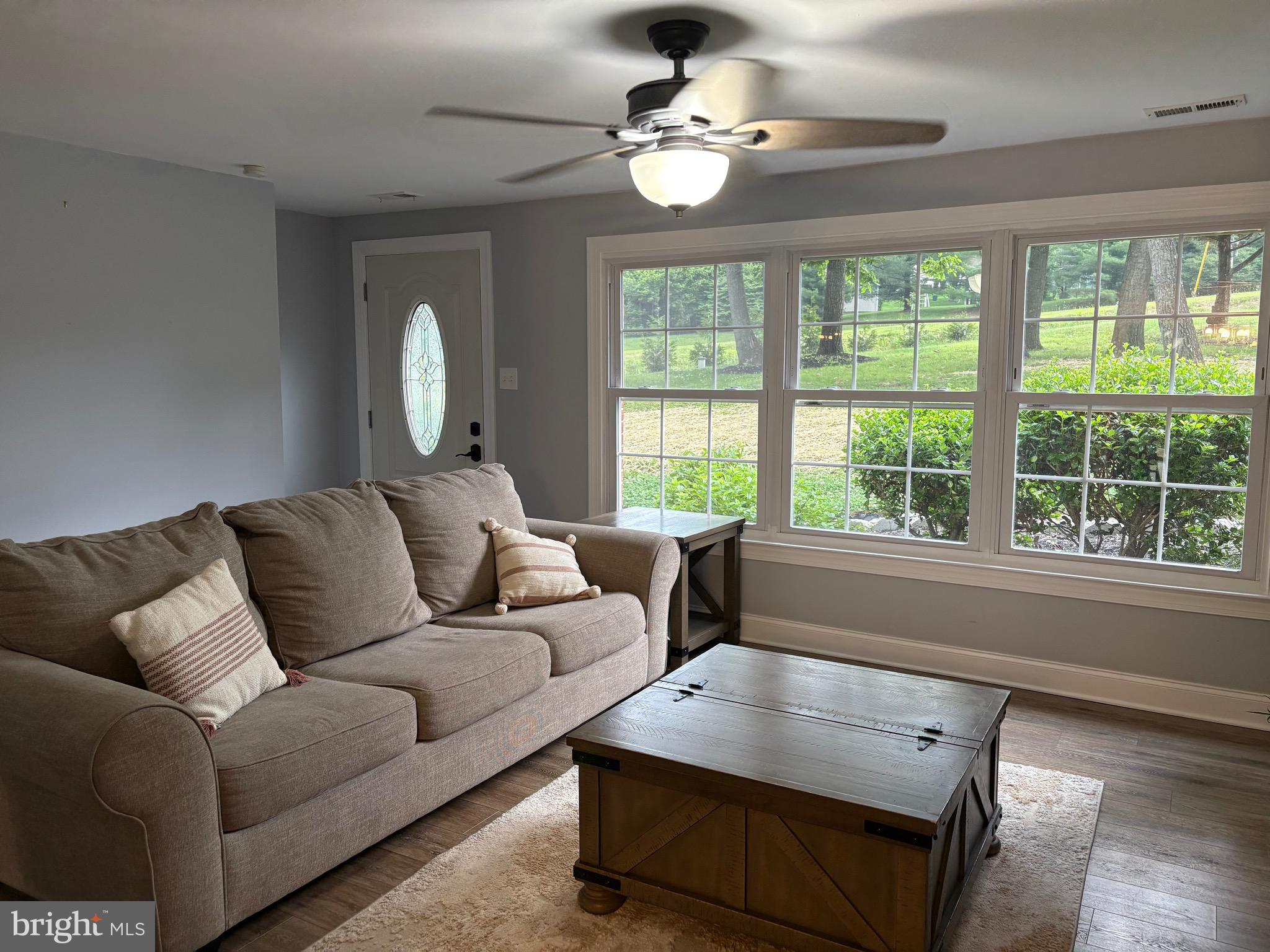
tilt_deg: -5.9
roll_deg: -0.7
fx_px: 954
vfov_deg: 53.1
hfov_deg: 67.3
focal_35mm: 26
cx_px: 635
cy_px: 476
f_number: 1.6
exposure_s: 1/60
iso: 160
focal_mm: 5.96
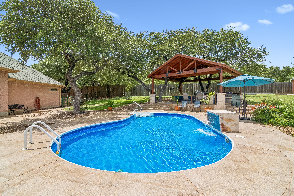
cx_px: 147
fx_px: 131
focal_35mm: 16
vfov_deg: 73.7
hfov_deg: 96.7
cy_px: 98
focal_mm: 11
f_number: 9
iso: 100
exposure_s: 1/640
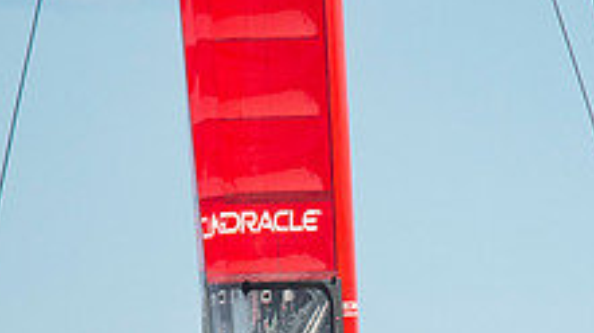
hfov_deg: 1.2
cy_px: 504
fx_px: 28224
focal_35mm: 1793
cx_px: 392
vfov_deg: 0.7
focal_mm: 420
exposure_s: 1/2000
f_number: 5.6
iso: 500
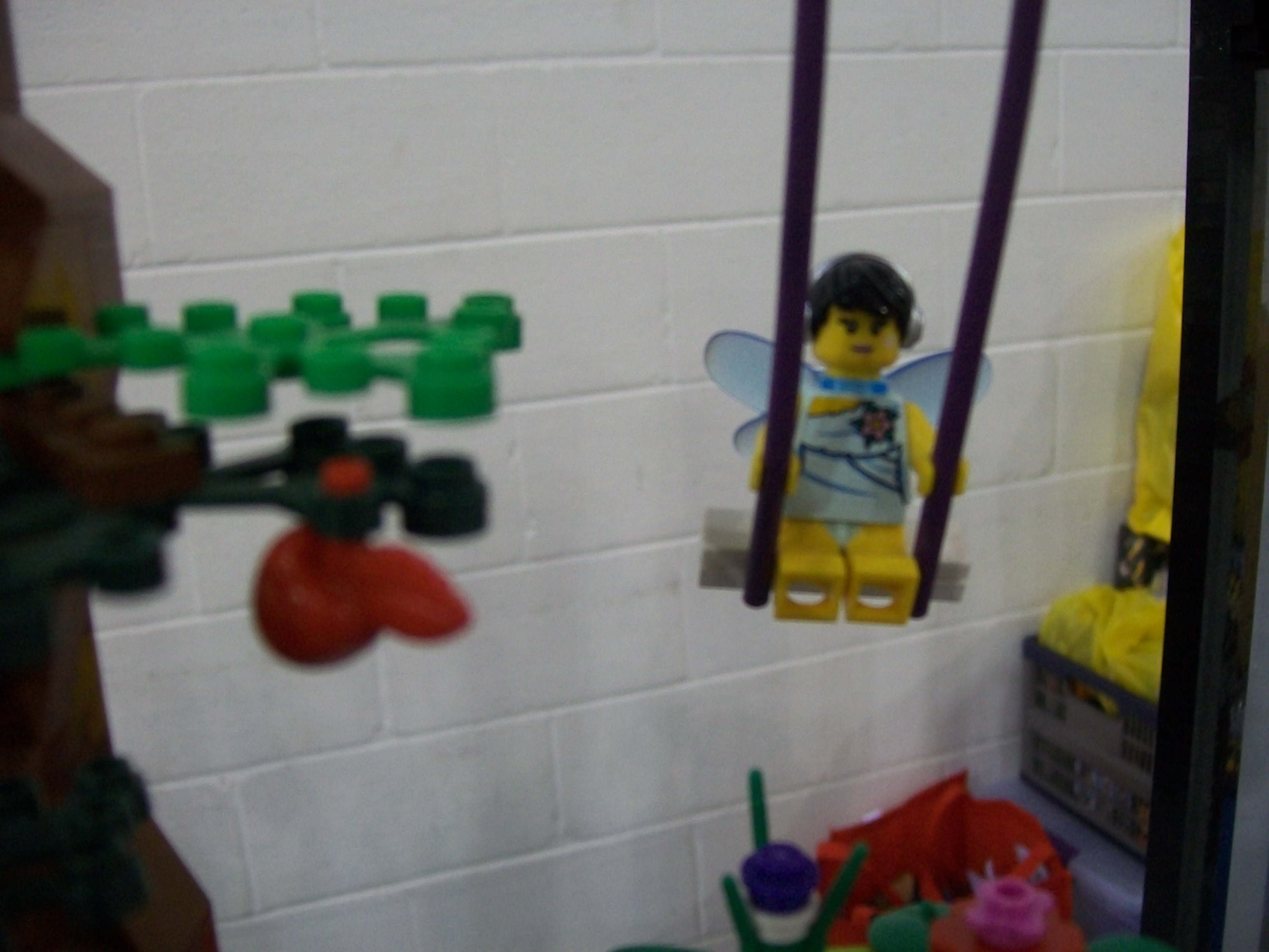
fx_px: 1320
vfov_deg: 39.7
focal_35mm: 36
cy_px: 476
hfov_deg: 51.4
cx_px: 634
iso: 160
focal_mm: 6
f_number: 2.7
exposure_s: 1/30
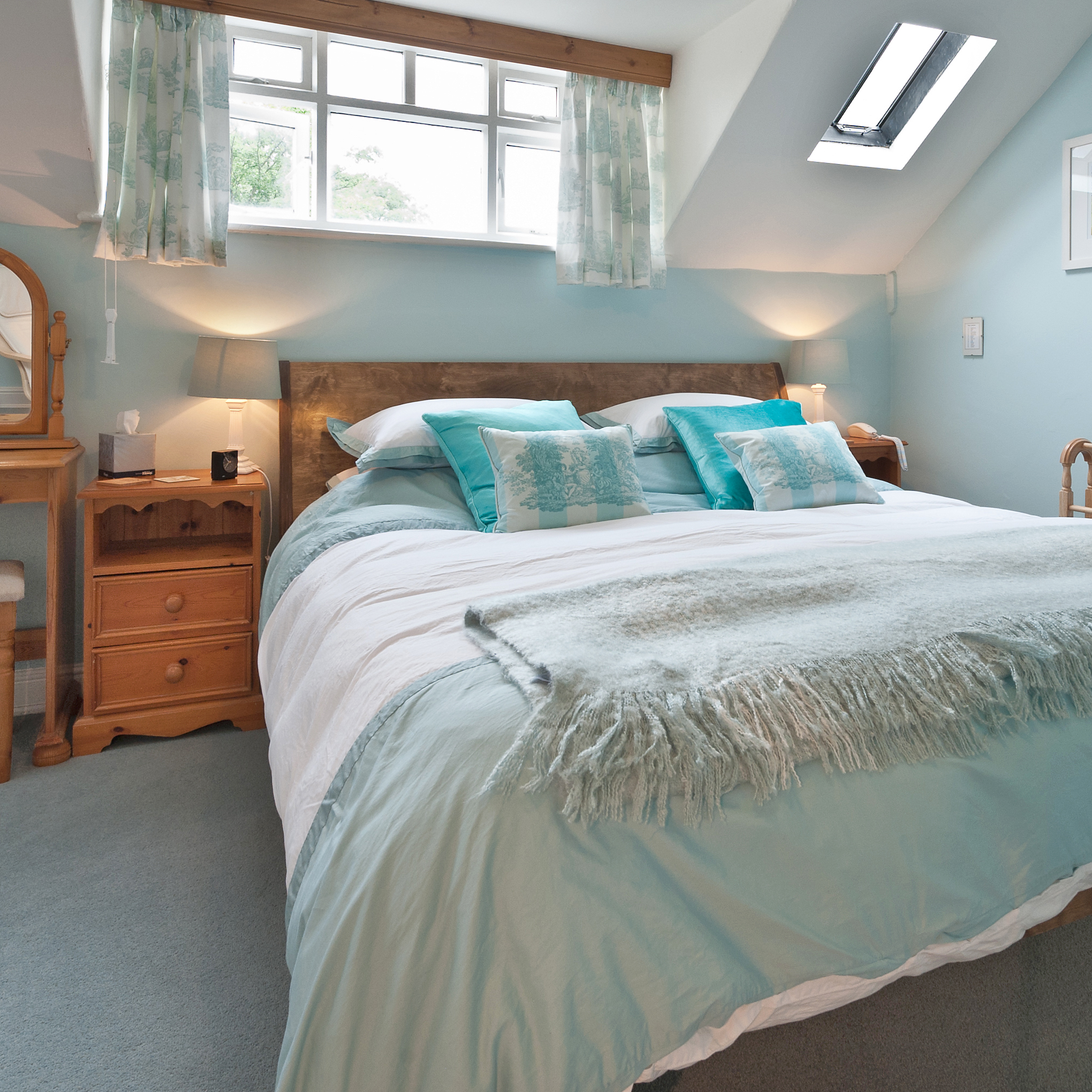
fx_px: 892
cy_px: 351
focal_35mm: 25
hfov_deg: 62.5
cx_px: 643
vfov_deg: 61.2
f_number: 11
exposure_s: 1/10
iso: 400
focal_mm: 14
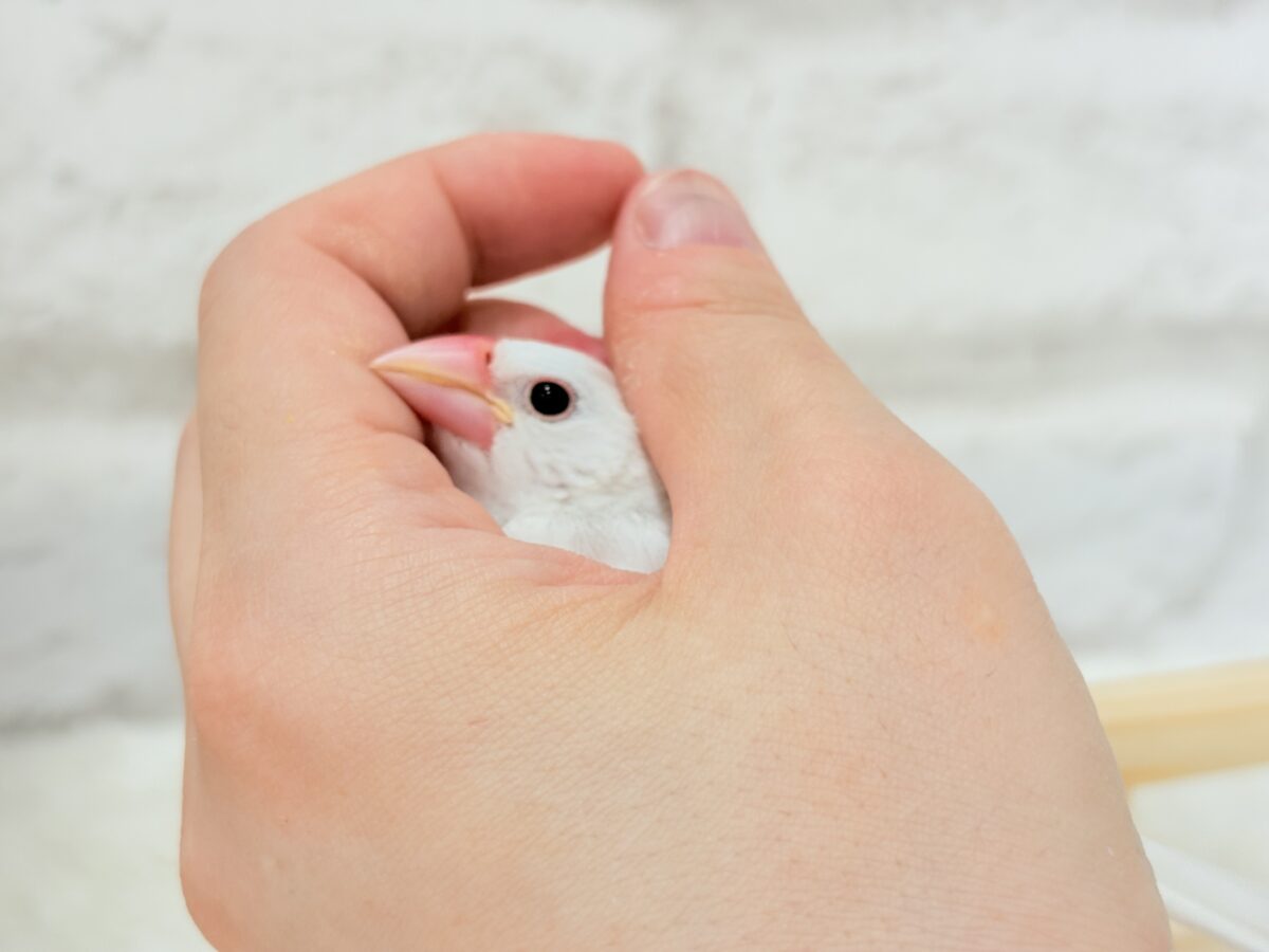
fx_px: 1906
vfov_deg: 28.0
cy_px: 476
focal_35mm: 52
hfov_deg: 36.8
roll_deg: -3.4
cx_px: 634
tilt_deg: -19.6
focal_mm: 5.96
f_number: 1.6
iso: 32
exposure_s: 1/50
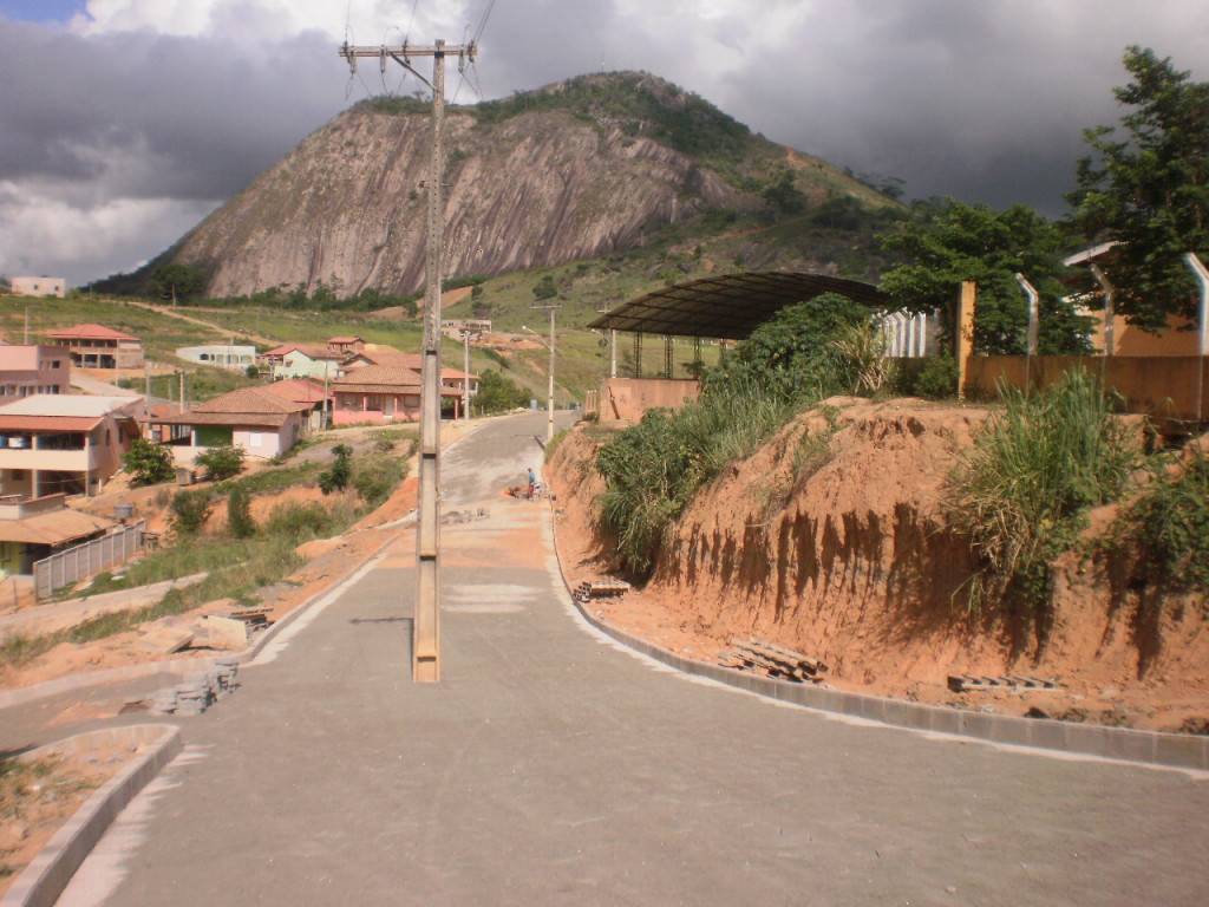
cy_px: 454
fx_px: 1257
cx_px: 604
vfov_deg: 39.7
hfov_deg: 51.4
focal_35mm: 36
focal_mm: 6.3
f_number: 4.6
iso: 100
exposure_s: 1/2000
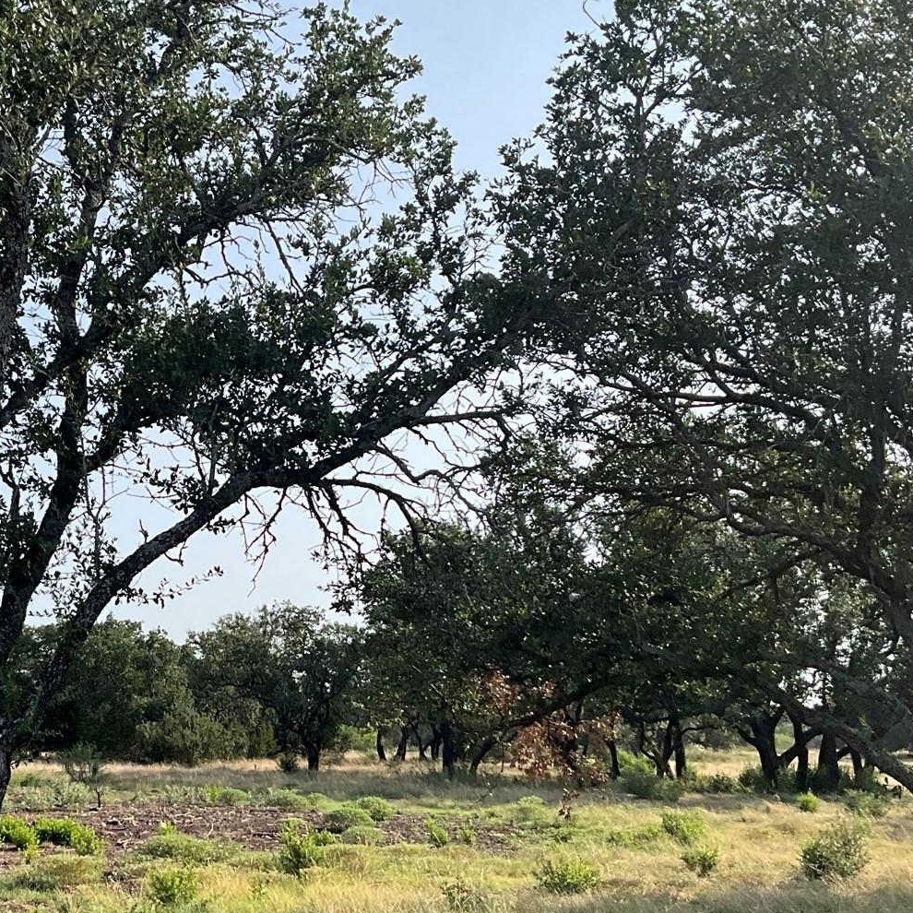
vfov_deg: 32.1
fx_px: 1582
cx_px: 245
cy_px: 563
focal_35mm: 53
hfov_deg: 31.7
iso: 25
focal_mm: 3
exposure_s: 1/1412
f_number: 1.8
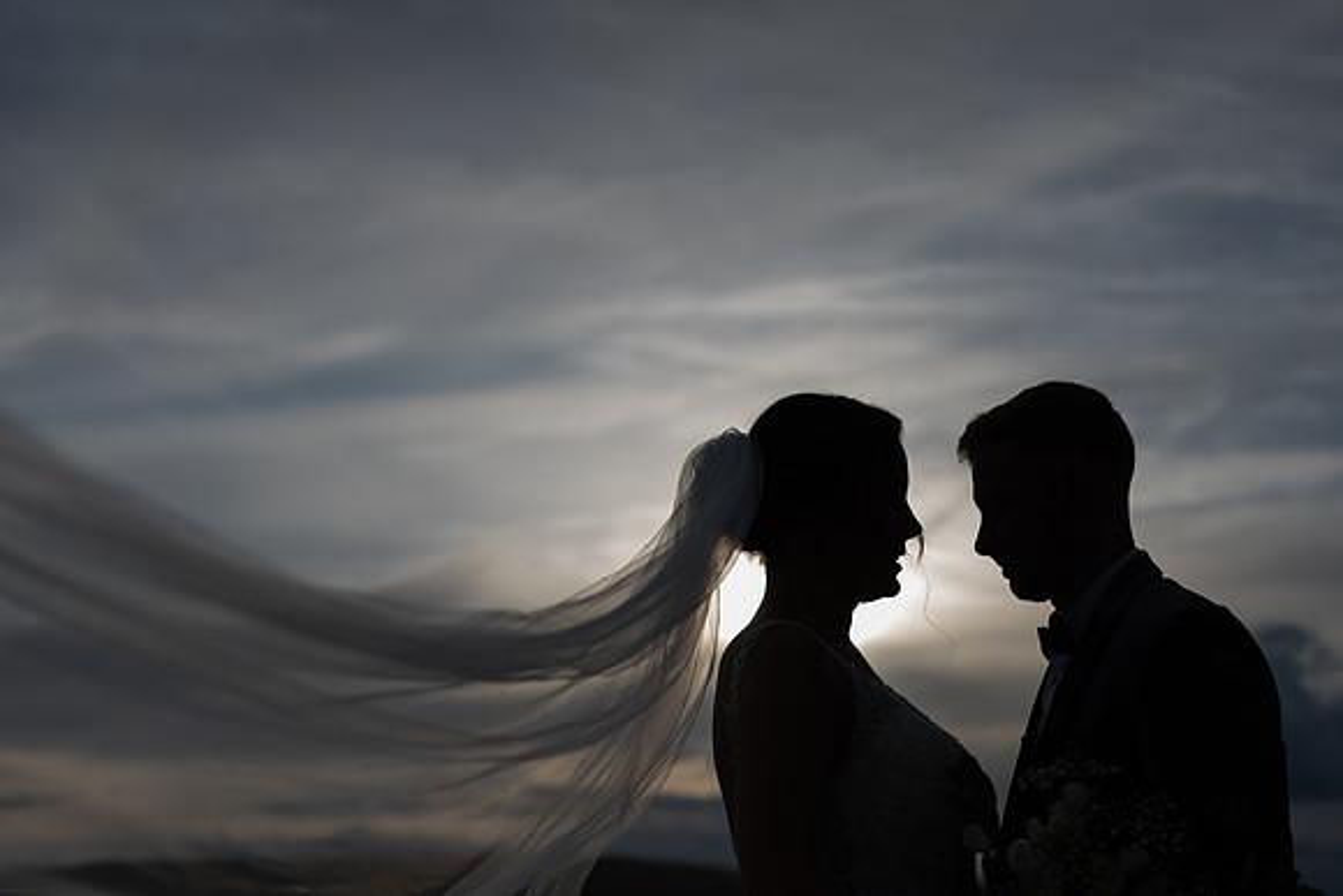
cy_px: 676
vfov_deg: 24.5
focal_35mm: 55
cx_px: 555
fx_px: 2041
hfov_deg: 36.3
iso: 80
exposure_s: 1/8000
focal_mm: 35
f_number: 2
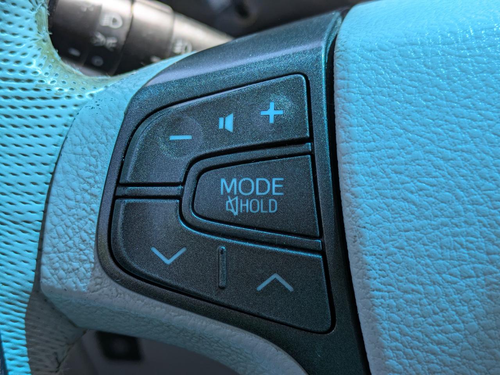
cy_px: 188
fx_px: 737
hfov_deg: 37.5
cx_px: 250
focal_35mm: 51
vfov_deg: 28.6
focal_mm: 5.43
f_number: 1.89
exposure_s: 1/430
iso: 41
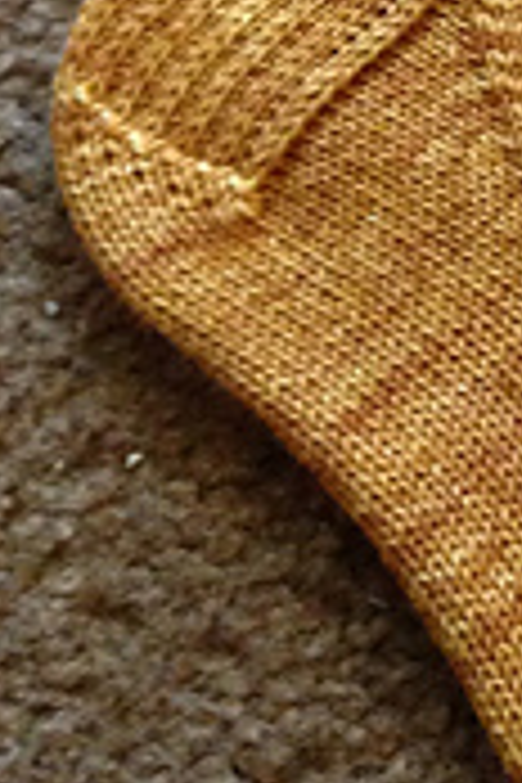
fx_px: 2740
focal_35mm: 126
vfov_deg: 15.7
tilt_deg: -69.4
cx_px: 1035
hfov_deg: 10.1
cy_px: -130
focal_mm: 4.12
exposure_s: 1/17
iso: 320
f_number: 2.4
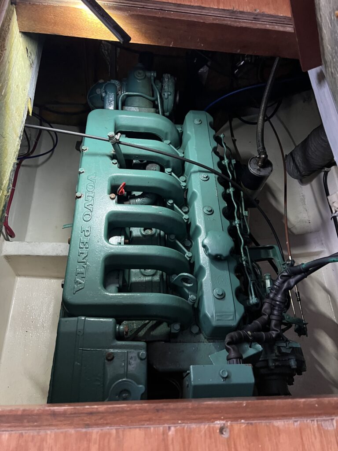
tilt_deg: -60.8
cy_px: 226
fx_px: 338
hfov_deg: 53.1
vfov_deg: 67.3
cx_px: 169
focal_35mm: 26
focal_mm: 5.7
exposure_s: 1/40
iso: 640
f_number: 1.5
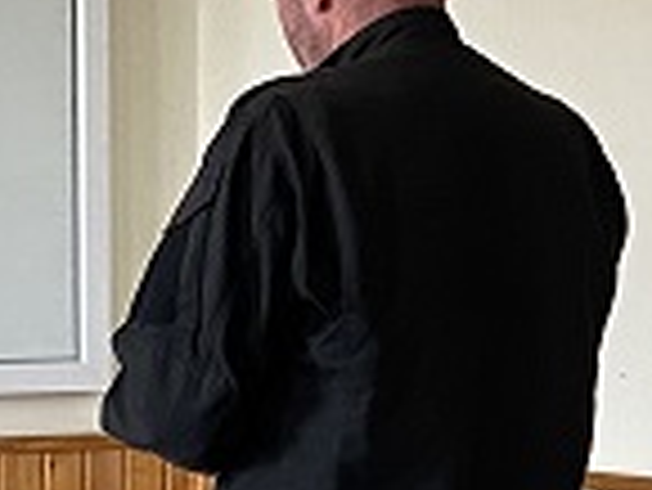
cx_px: 1311
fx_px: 3563
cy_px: 623
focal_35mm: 189
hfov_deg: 9.7
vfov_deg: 7.8
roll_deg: -2.4
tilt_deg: -6.0
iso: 160
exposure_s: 1/60
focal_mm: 4.25
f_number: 1.8
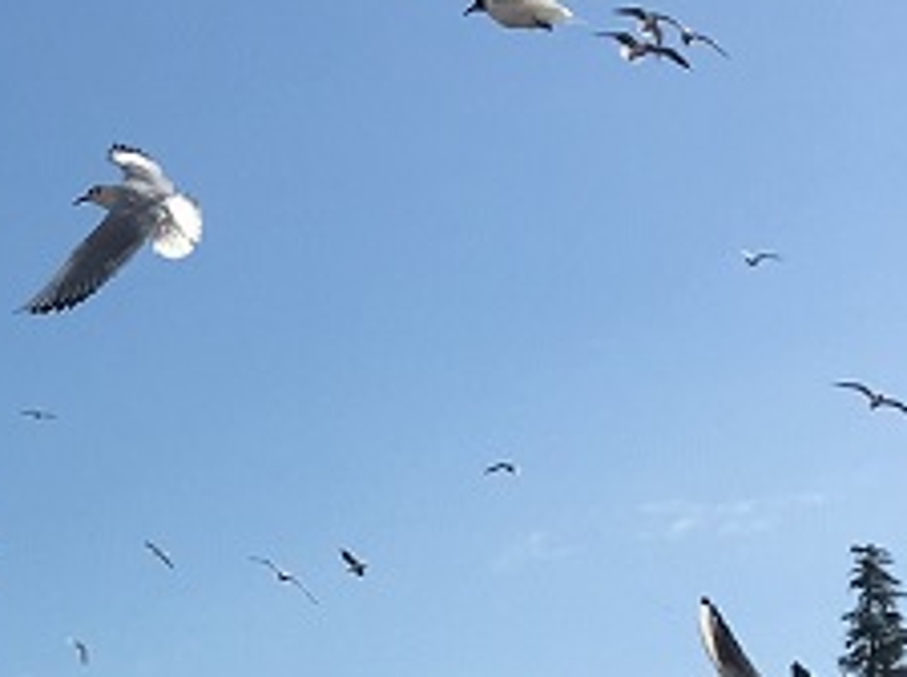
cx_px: -427
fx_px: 3270
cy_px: 770
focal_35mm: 125
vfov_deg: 11.6
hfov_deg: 14.8
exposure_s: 1/2198
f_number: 2.2
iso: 25
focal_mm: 4.15
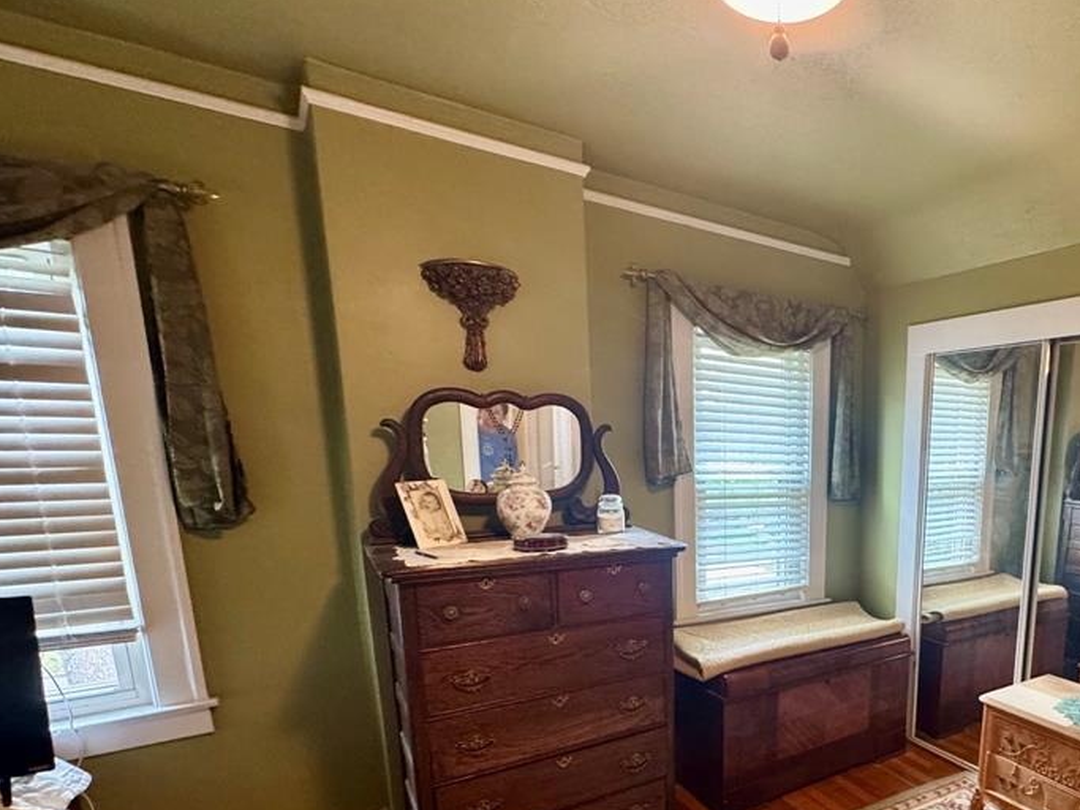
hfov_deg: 74.4
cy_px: 573
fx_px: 655
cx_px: 784
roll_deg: +0.2
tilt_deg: -11.2
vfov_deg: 61.1
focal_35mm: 21
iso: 320
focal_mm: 2.22
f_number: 2.2
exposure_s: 1/60
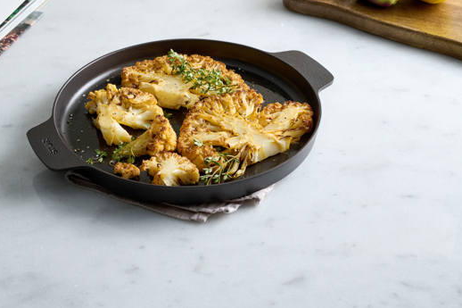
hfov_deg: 27.7
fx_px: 936
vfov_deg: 18.6
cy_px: 122
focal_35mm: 73
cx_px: 192
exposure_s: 1/200
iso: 100
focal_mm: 60
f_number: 10
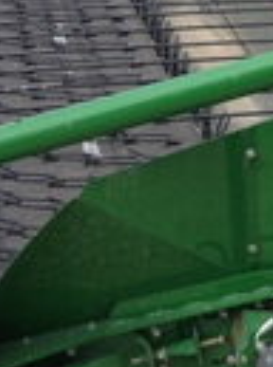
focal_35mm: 148
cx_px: 401
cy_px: 165
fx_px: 1564
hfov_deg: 9.7
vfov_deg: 13.4
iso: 64
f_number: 2.4
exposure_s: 1/876
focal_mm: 4.28
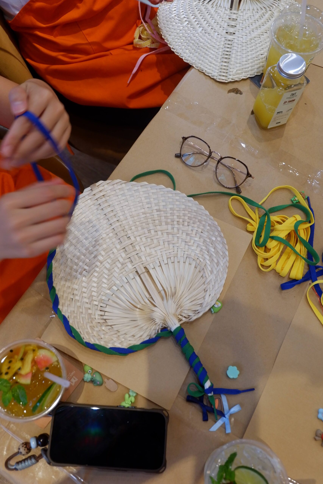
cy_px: 242
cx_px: 162
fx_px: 431
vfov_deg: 58.7
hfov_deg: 41.1
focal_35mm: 32
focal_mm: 21.1
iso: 800
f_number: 4
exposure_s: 1/42
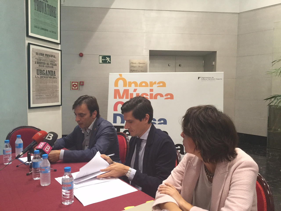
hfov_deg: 58.4
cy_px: 106
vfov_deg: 45.4
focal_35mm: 31
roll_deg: -0.1
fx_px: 252
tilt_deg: -3.8
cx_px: 140
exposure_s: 1/33
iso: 125
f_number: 2.4
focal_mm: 3.3
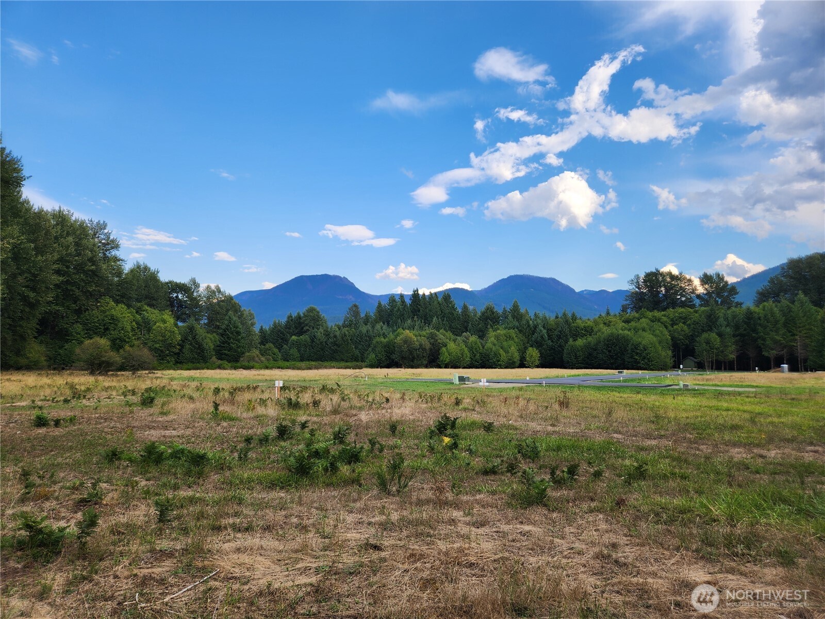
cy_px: 310
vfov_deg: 58.9
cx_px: 412
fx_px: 548
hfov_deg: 73.9
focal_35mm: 23
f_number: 1.8
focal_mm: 5.4
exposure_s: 1/711
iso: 20
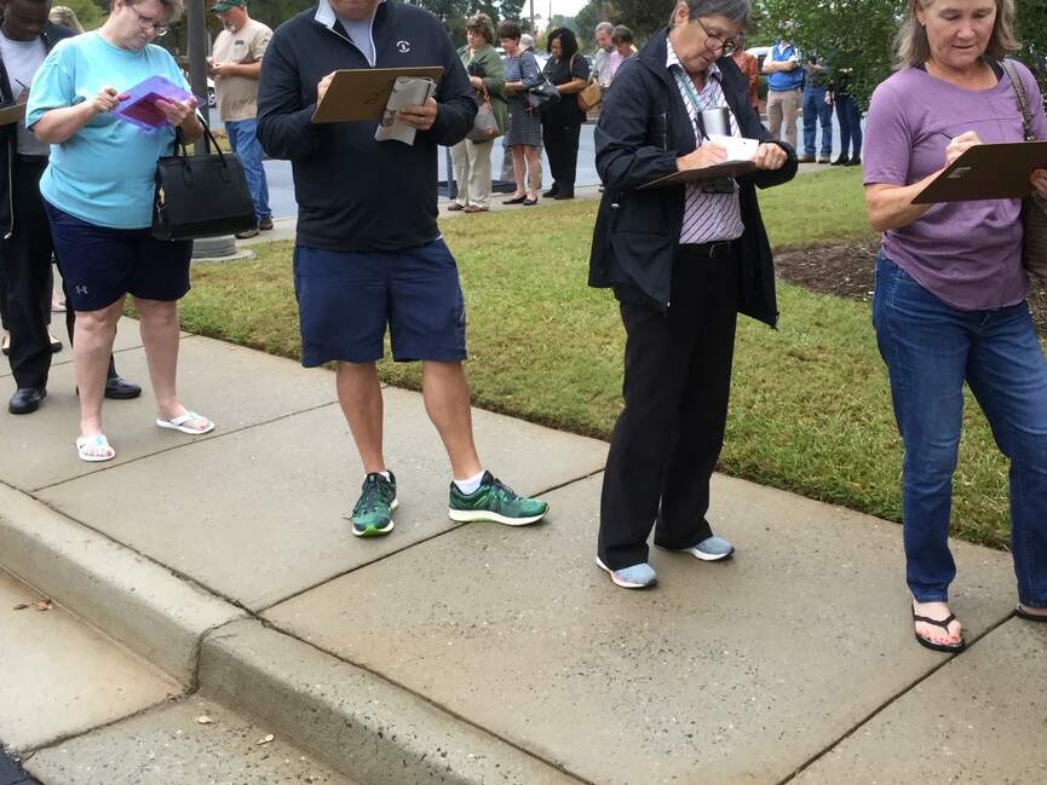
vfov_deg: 33.2
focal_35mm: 43
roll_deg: +0.6
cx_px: 581
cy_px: 242
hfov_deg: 43.8
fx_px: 1301
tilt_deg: -9.2
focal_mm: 3.3
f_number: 2.4
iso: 25
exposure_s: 1/40
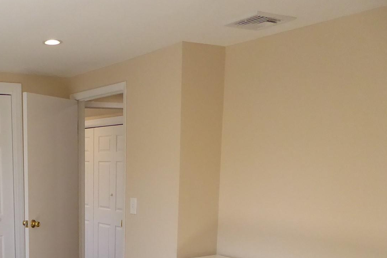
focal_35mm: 49
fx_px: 527
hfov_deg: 38.0
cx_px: 48
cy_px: 265
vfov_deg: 26.0
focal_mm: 4.3
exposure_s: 1/250
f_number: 3.3
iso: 640
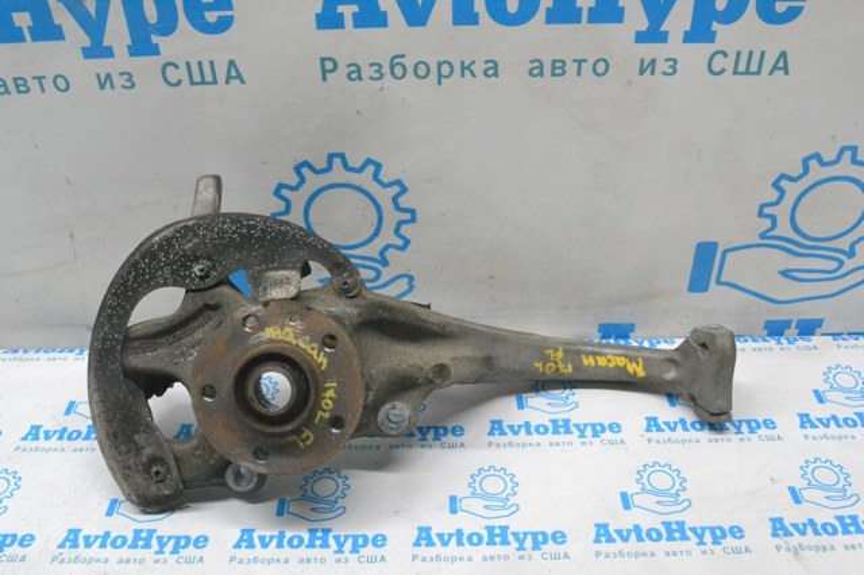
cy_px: 288
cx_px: 432
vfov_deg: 39.9
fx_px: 792
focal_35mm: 33
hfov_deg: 57.2
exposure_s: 1/160
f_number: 10
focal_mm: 22
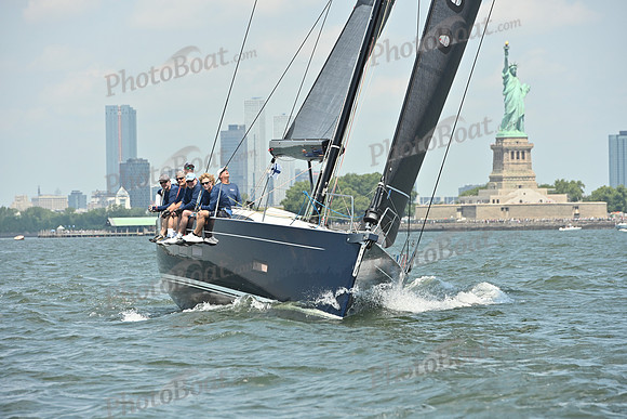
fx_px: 3484
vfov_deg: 6.9
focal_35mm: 200
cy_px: 210
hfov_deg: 10.3
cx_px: 314
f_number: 7.1
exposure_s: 1/1250
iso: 320
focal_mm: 200
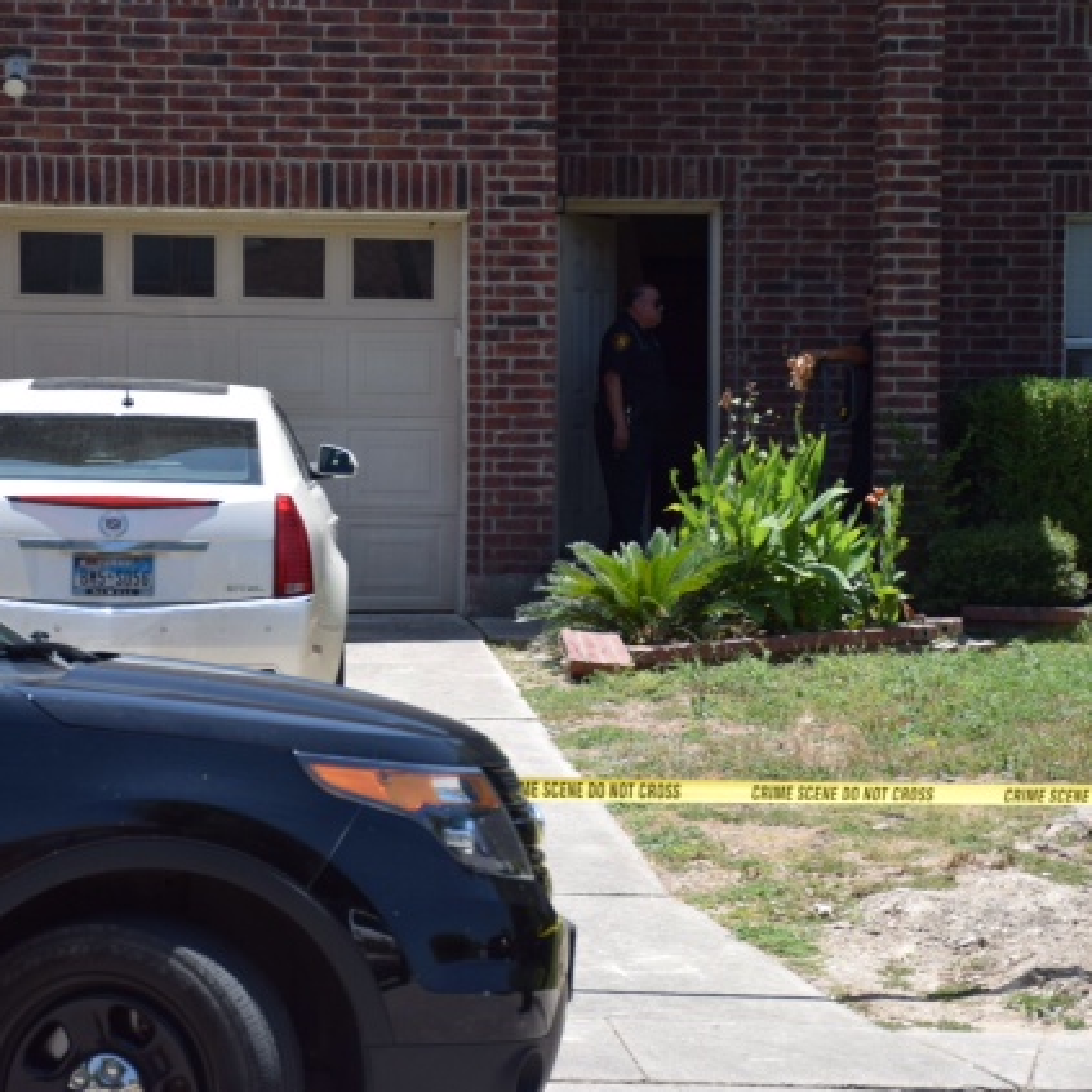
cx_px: 599
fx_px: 3855
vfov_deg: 16.1
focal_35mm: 108
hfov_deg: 16.1
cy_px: 547
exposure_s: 1/1600
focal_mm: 56
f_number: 5.6
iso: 400
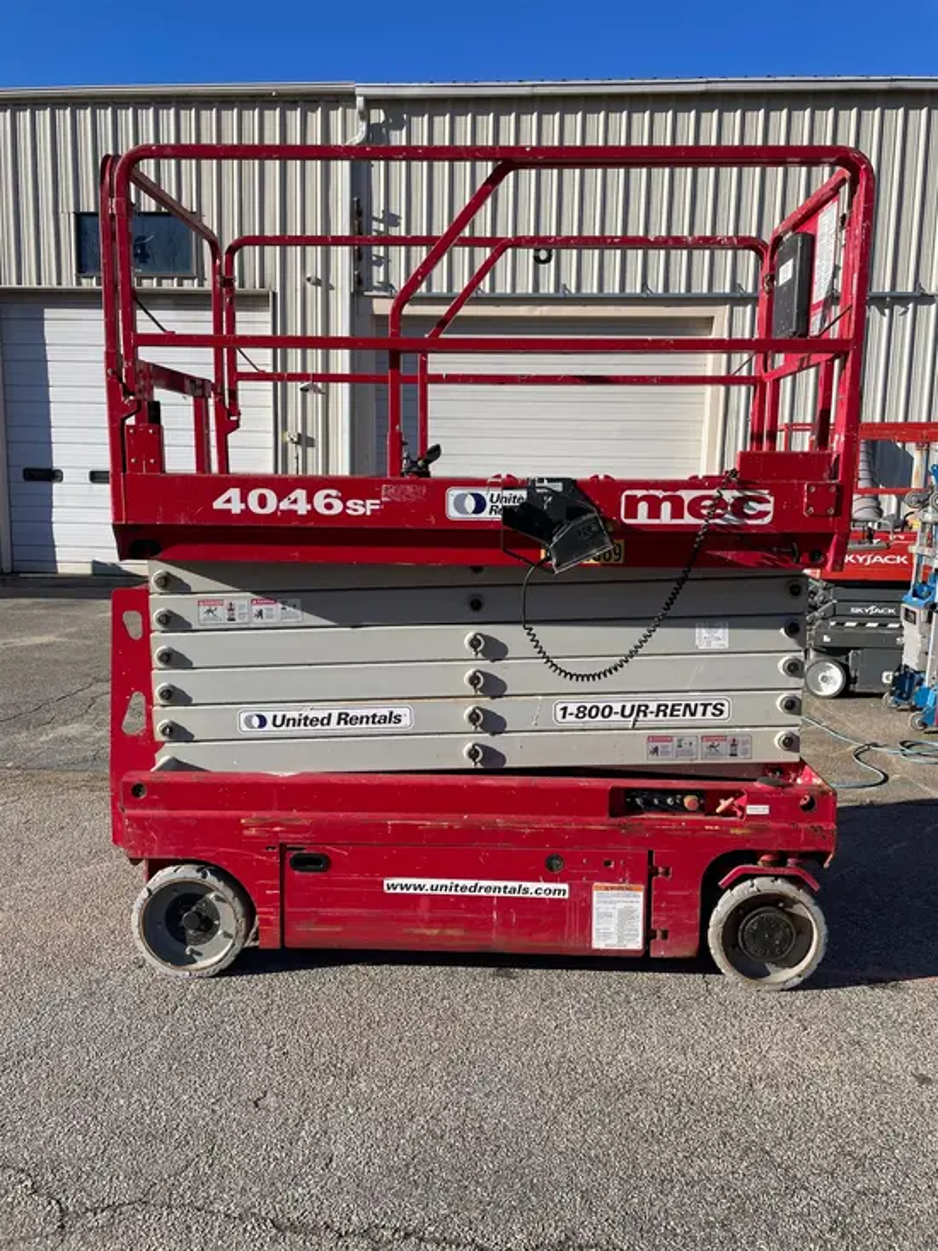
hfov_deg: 53.1
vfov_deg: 67.3
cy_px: 626
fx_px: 939
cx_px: 469
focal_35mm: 26
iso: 32
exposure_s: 1/2618
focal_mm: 4.2
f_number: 1.6
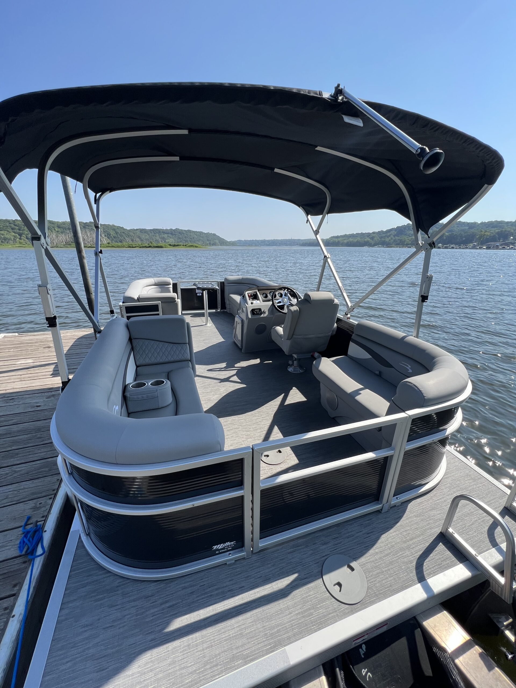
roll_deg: -2.0
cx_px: 258
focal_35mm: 13
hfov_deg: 89.9
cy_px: 344
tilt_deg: -20.5
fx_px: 258
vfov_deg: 106.2
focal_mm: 1.57
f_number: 1.8
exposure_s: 1/1357
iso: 32
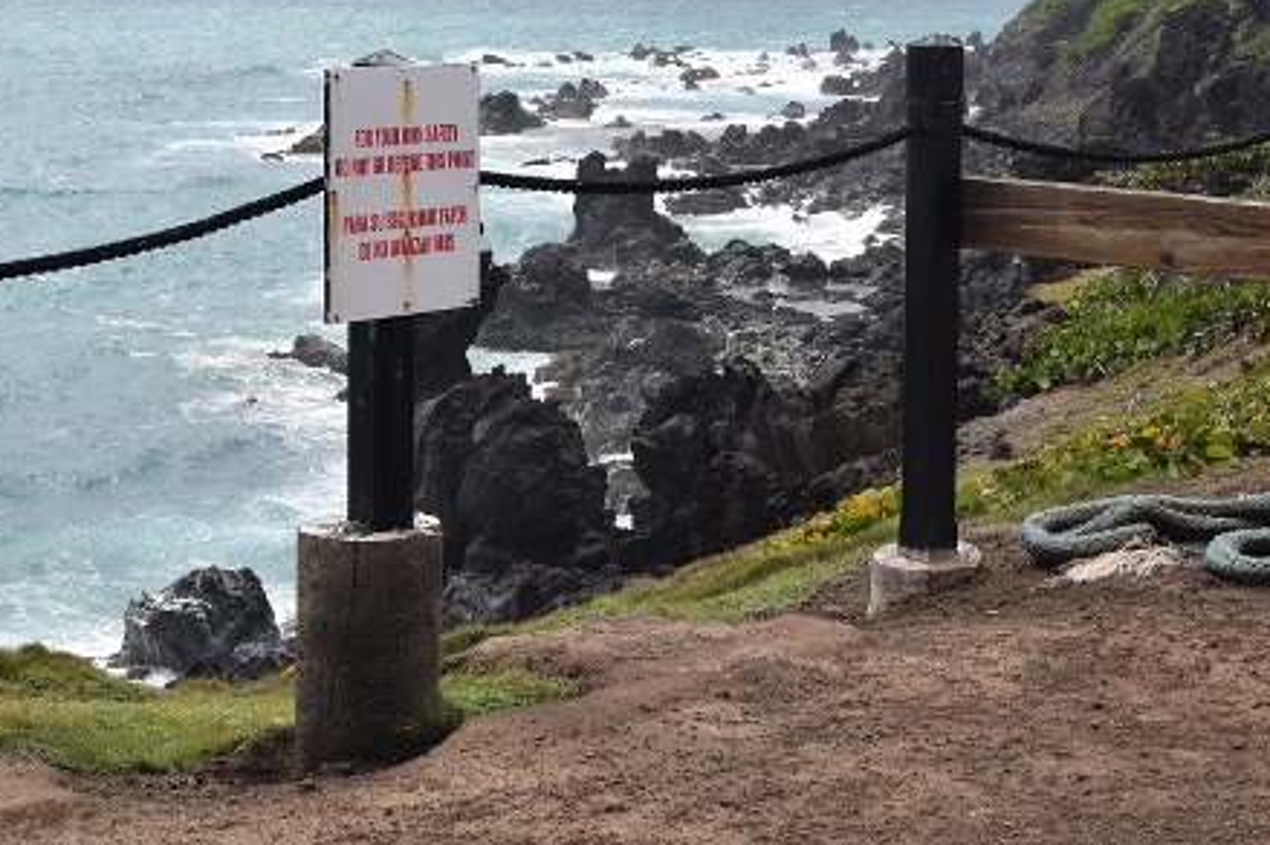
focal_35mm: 68
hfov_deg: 29.7
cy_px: 232
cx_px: 790
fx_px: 2387
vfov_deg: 19.9
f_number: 10
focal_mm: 31
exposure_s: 1/400
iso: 200
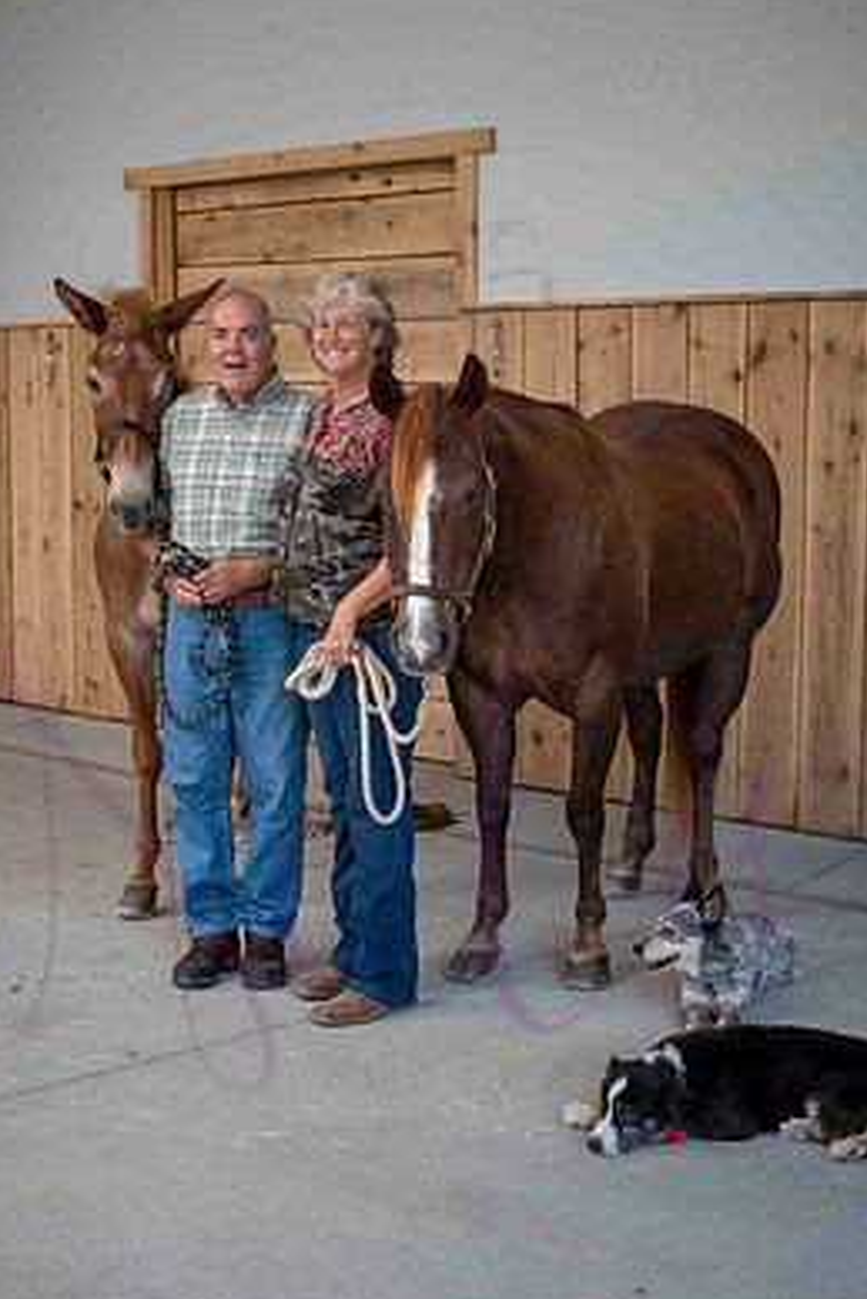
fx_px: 2093
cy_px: 653
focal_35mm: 58
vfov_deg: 34.5
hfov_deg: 23.4
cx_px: 412
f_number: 9
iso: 400
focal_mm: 50
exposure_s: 1/160
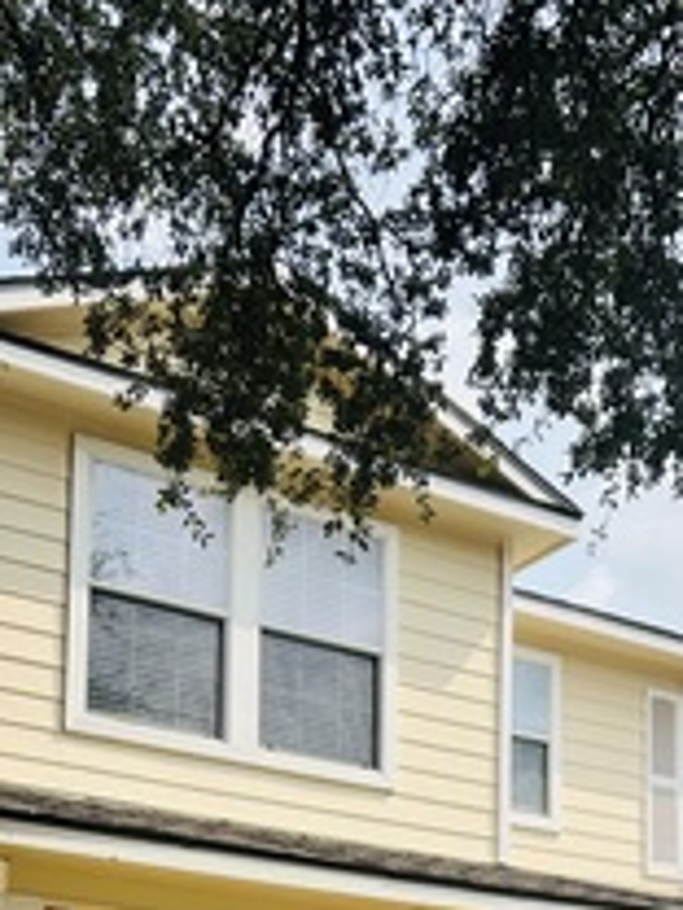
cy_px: 1028
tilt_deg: +6.8
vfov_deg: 28.8
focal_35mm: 60
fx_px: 1578
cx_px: 385
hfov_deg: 24.4
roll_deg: -0.8
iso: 50
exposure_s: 1/3571
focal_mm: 5.7
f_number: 1.5
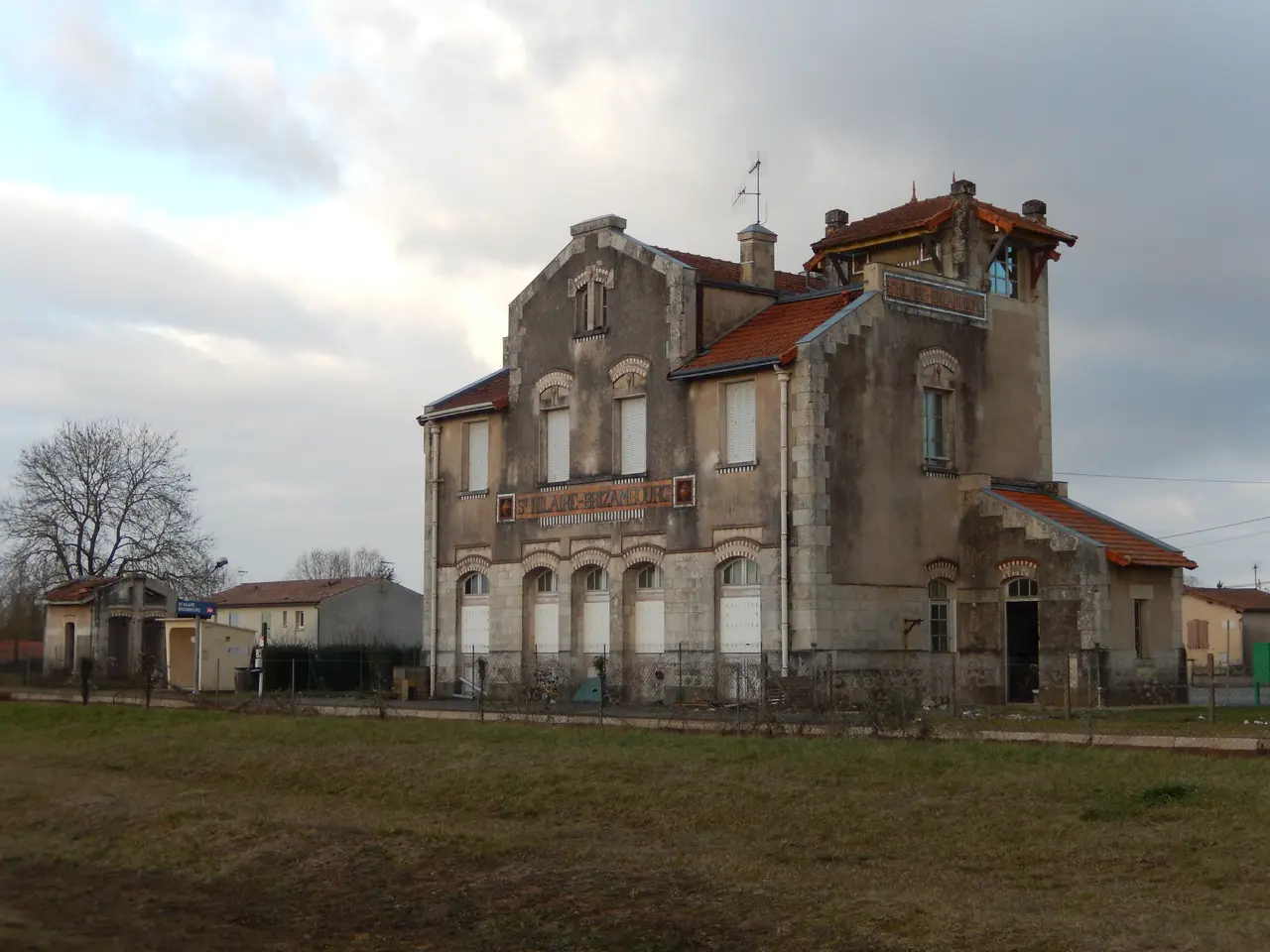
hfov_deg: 37.5
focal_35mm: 51
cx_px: 635
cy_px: 476
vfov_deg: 28.6
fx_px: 1871
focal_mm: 9.2
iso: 125
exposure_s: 1/125
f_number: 4.5
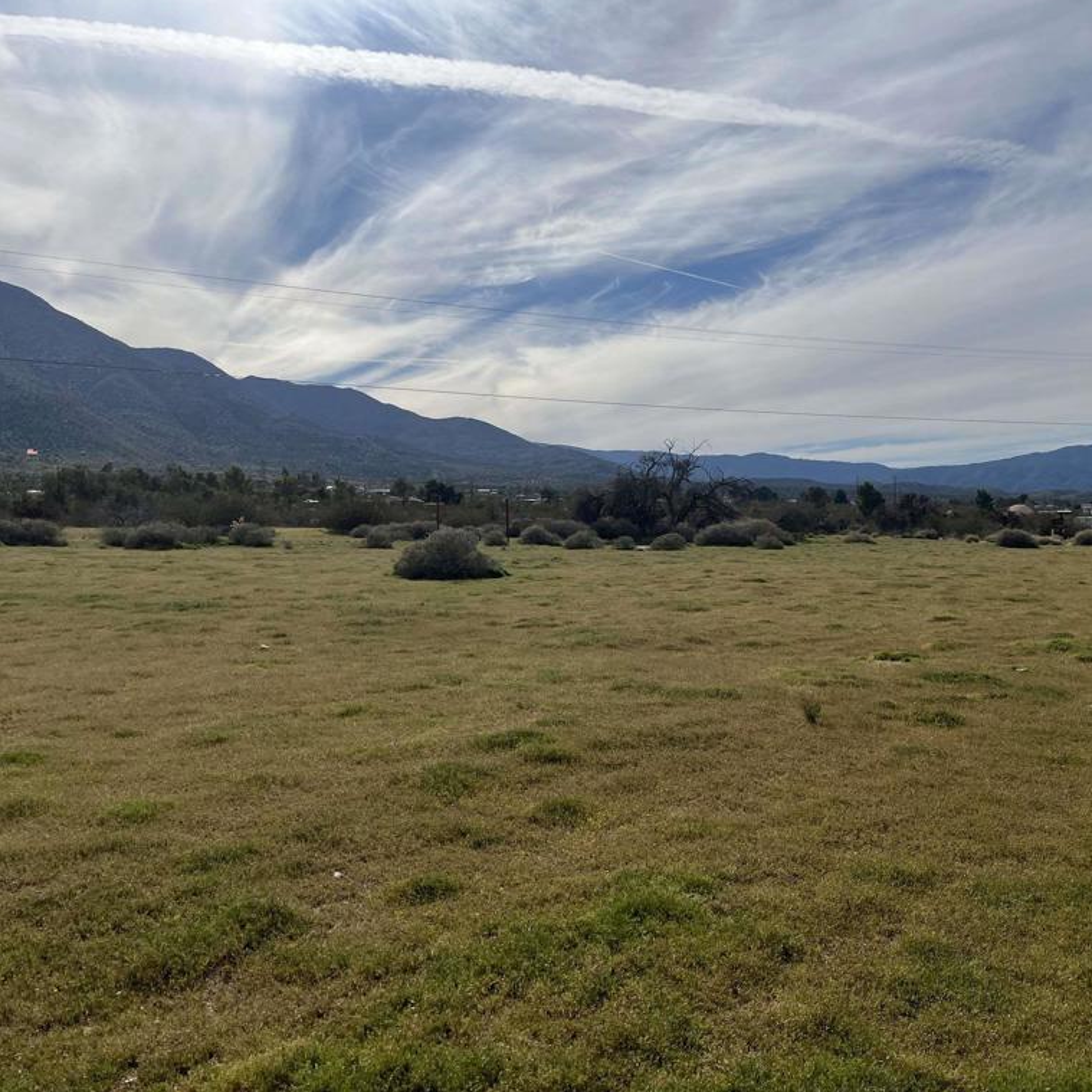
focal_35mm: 31
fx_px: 1106
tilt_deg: -1.7
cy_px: 541
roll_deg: +1.9
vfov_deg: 52.5
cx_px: 689
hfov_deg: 51.9
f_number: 1.6
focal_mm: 5.1
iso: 50
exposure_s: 1/13333
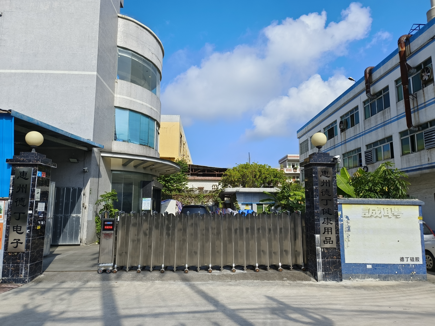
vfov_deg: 58.9
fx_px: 289
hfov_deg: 73.9
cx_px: 218
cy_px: 163
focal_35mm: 23
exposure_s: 1/1873
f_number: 1.75
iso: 72
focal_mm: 5.5
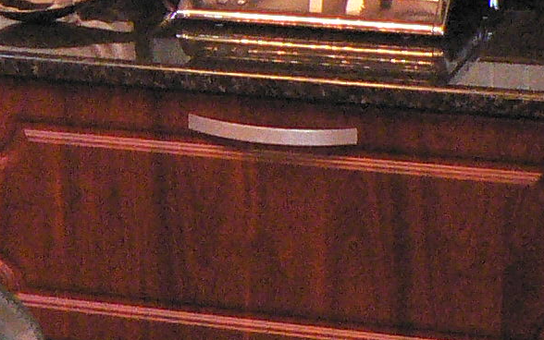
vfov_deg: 7.8
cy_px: -128
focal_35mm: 166
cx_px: -172
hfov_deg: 12.2
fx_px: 2462
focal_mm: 6
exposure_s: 1/30
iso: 400
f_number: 2.8
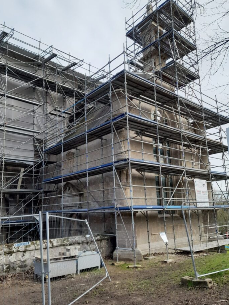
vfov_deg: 63.3
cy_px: 165
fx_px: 247
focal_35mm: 28
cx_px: 110
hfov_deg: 49.8
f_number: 2
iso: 20
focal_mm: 4.6
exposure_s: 1/120
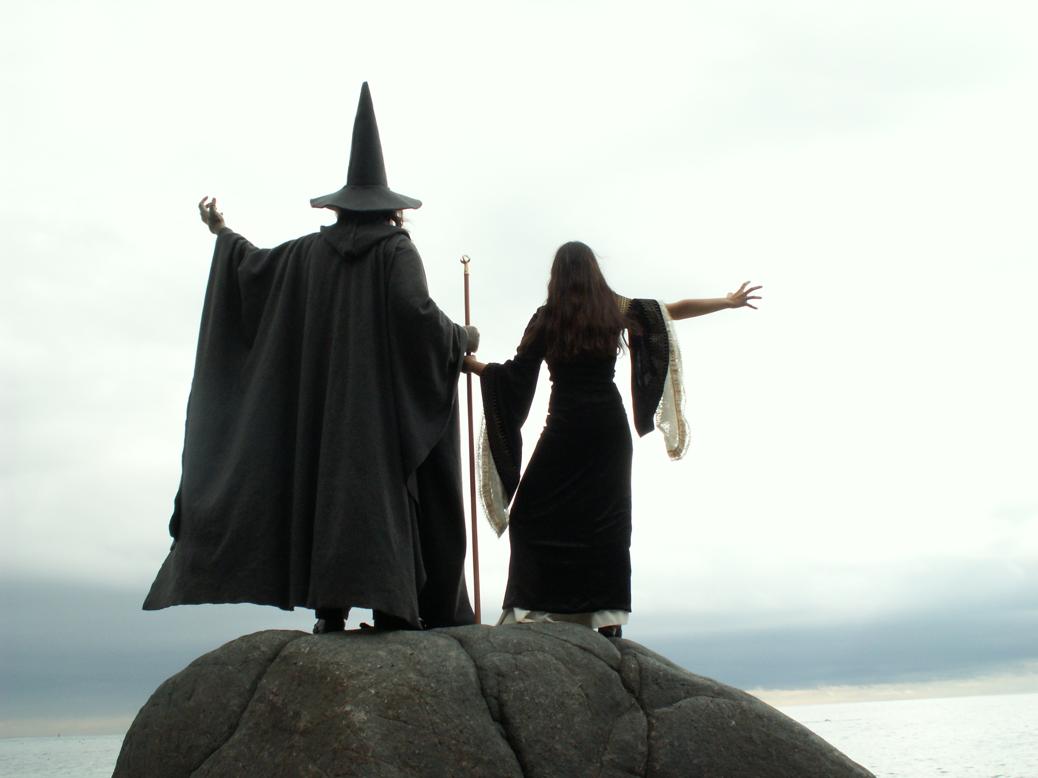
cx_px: 519
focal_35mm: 42
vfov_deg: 34.3
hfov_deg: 44.8
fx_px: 1259
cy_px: 389
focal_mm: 6.98
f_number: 5.6
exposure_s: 1/125
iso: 50
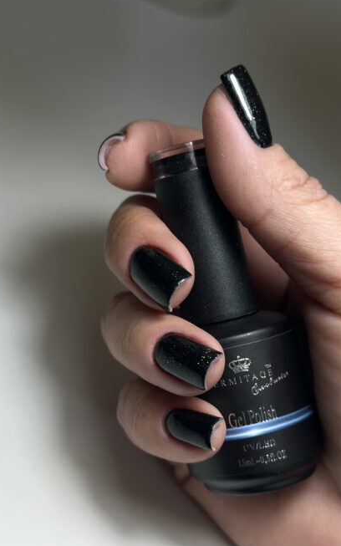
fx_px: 773
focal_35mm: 52
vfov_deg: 38.9
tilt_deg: -38.9
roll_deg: -24.5
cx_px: 185
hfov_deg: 24.9
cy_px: 274
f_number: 1.78
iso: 64
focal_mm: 6.86
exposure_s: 1/276
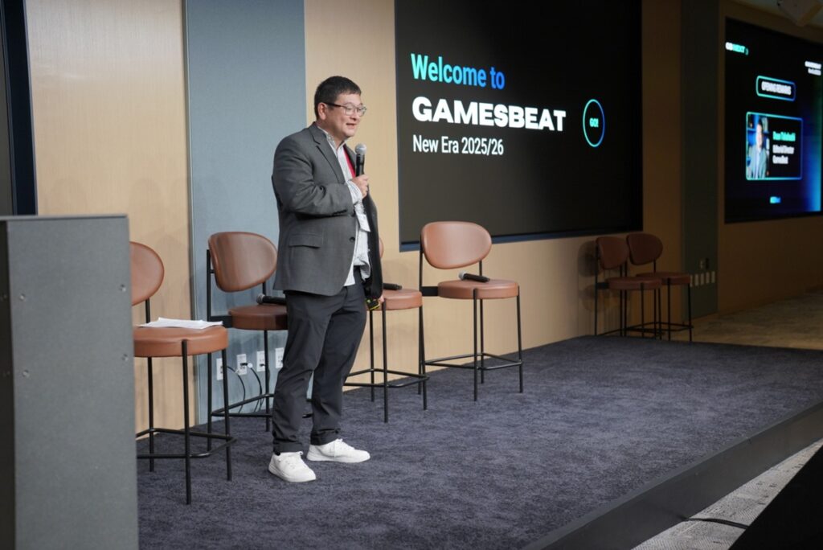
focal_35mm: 50
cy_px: 275
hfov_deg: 39.6
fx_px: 1144
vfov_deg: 27.0
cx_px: 412
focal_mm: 50
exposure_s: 1/125
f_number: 3.2
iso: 500
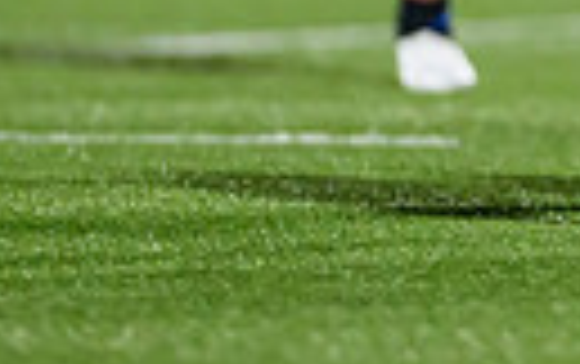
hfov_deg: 1.0
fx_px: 33175
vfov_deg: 0.6
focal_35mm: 2096
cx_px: 1281
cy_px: -387
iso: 5000
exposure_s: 1/2500
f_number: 3.2
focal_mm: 400
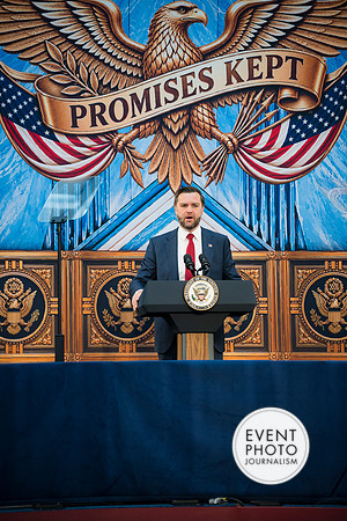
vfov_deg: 16.7
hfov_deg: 11.1
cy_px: 260
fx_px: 1778
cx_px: 174
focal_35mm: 123
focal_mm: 123
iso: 450
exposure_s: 1/320
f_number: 2.8
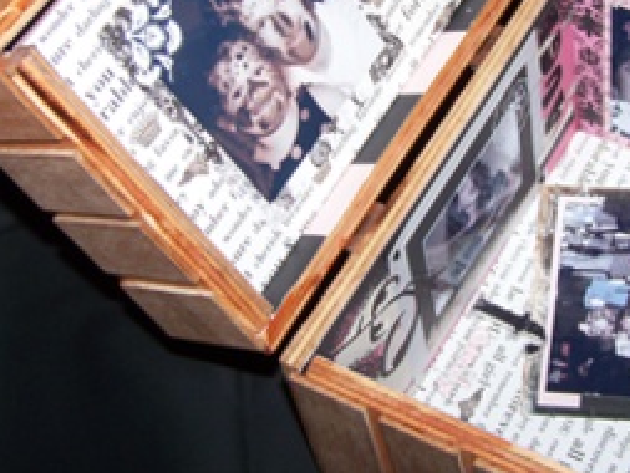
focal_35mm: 75
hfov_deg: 25.9
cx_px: 413
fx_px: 1366
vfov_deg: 19.6
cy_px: 153
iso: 80
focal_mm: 6.3
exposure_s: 1/60
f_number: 2.8
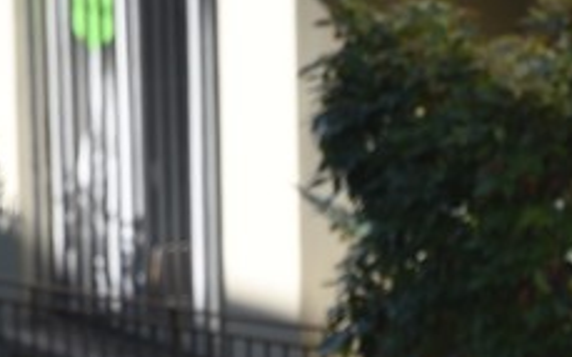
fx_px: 13341
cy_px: 528
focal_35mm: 856
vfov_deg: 1.5
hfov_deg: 2.5
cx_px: 327
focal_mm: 300
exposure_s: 1/200
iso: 100
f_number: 7.1
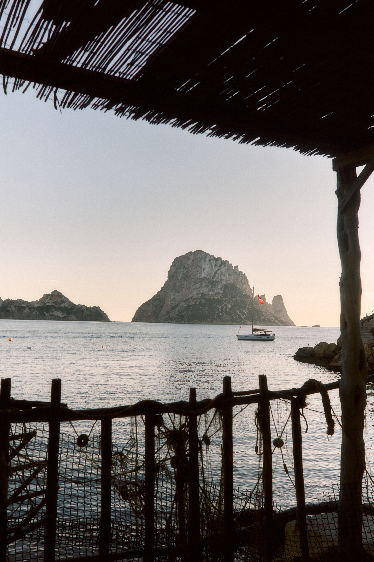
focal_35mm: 40
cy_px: 281
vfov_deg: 48.5
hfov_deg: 33.4
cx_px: 187
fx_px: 623
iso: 1250
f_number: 5.6
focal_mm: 26
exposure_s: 1/1250
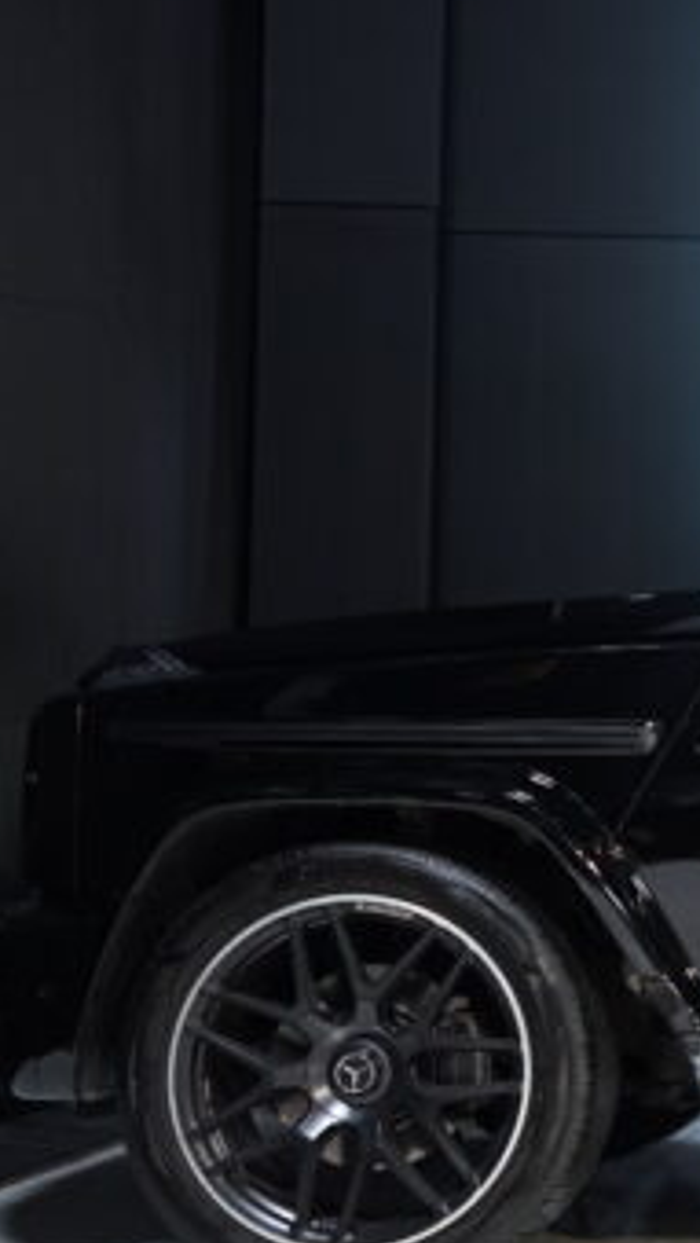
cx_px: 1275
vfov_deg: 27.6
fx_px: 2528
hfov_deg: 13.9
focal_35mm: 77
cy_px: 704
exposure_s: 1/80
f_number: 2.8
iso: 1250
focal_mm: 32.3
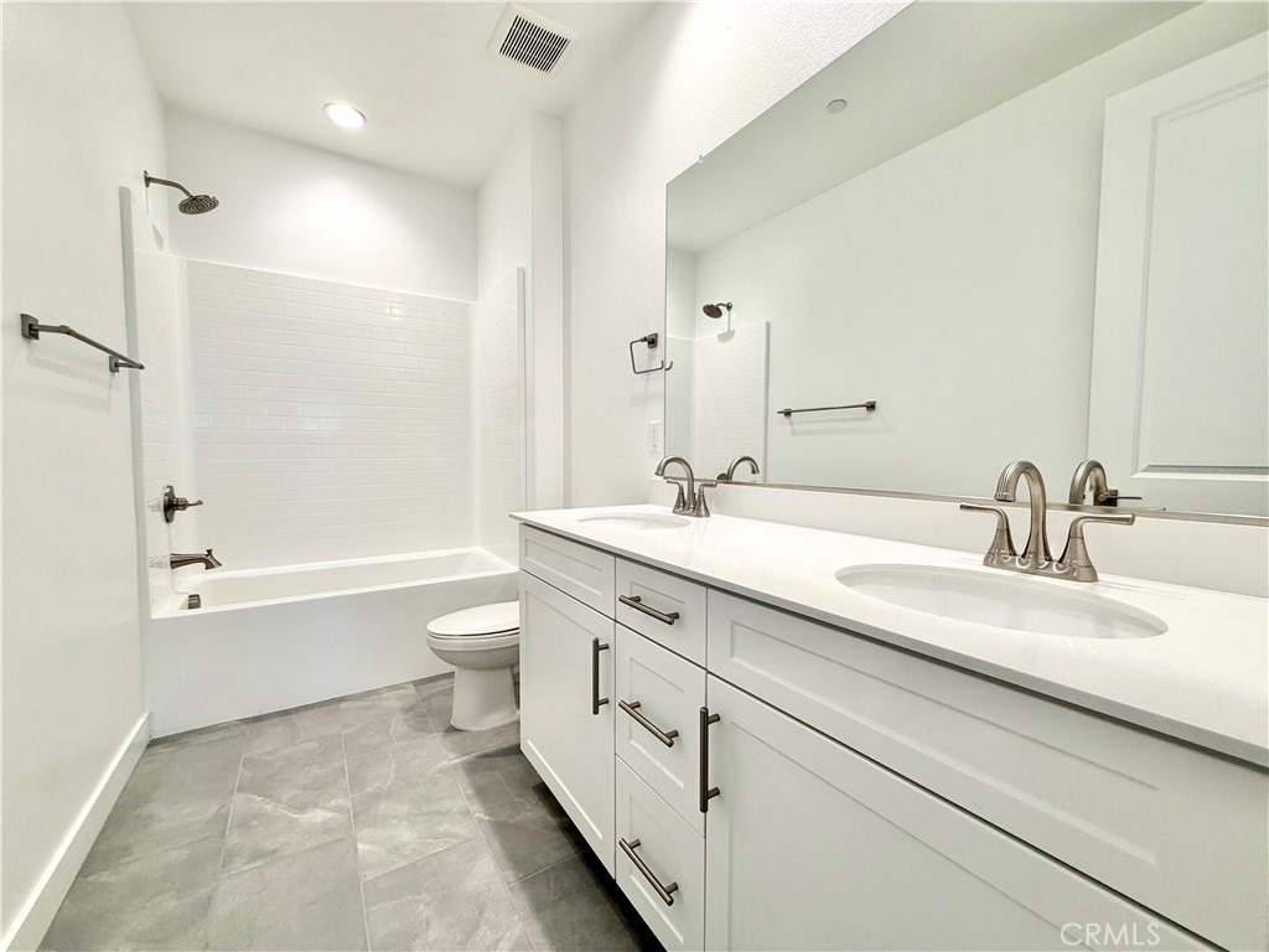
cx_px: 634
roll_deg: -0.1
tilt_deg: -3.9
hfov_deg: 102.1
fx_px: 513
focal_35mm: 14
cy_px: 476
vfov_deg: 85.7
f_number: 2.2
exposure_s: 1/120
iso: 100
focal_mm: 2.22
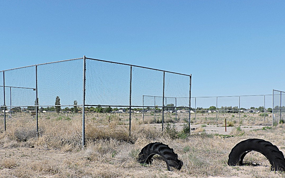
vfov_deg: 33.5
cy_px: 101
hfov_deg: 51.3
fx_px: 295
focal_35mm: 38
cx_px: 118
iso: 100
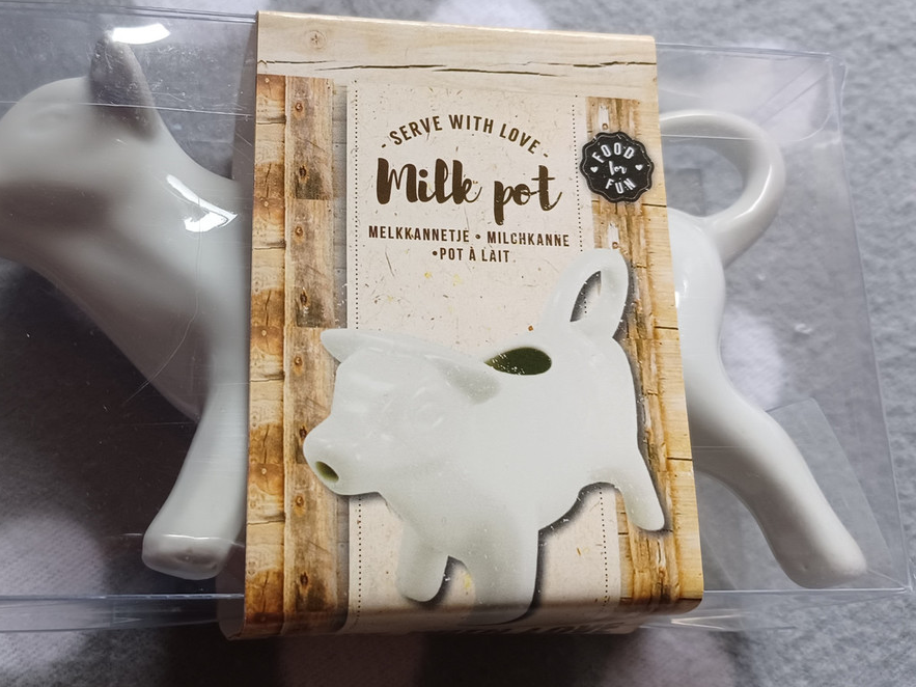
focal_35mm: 29
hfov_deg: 61.4
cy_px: 322
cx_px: 393
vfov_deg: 48.2
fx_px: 767
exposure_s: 1/50
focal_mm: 4.6
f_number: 1.8
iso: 320
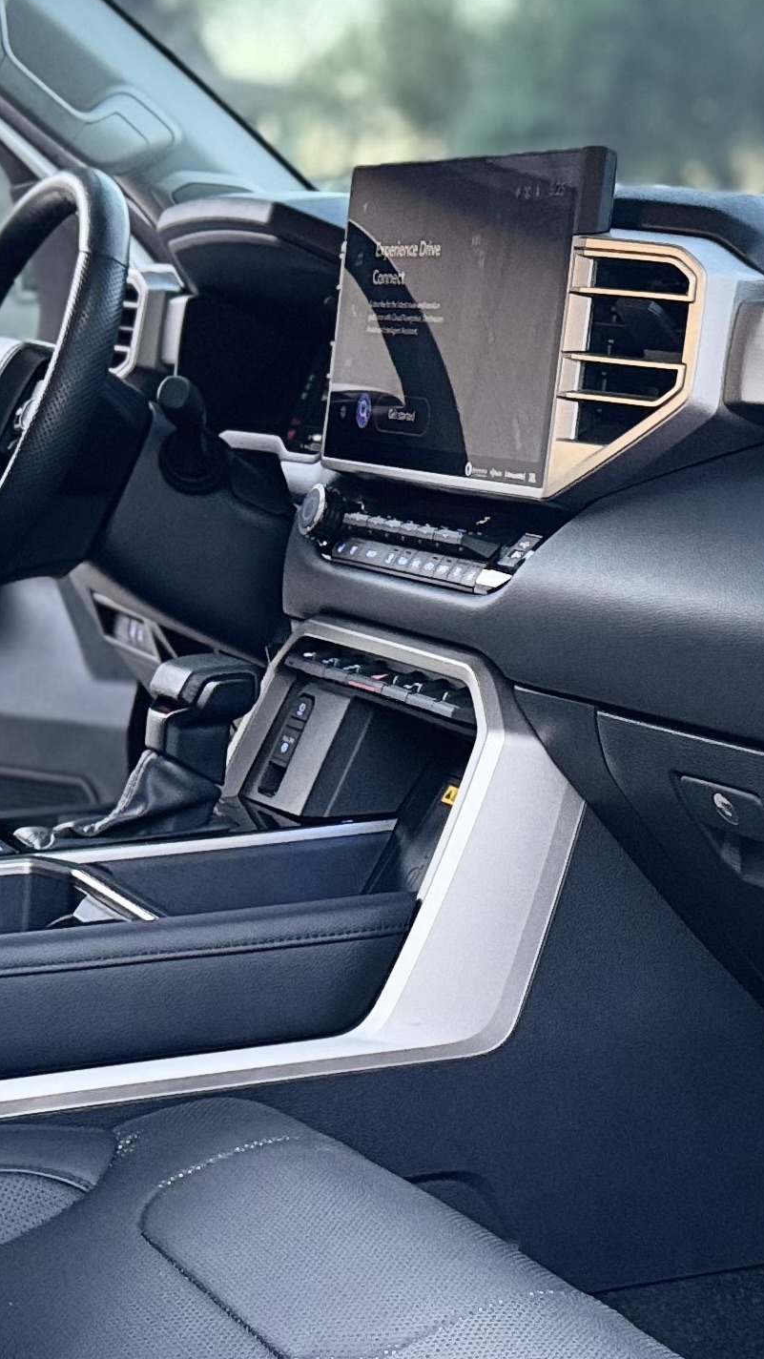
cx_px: 594
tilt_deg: -9.3
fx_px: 2667
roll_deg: +0.2
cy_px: 733
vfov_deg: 28.6
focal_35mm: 74
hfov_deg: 16.2
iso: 400
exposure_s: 1/60
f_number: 1.78
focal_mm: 6.76
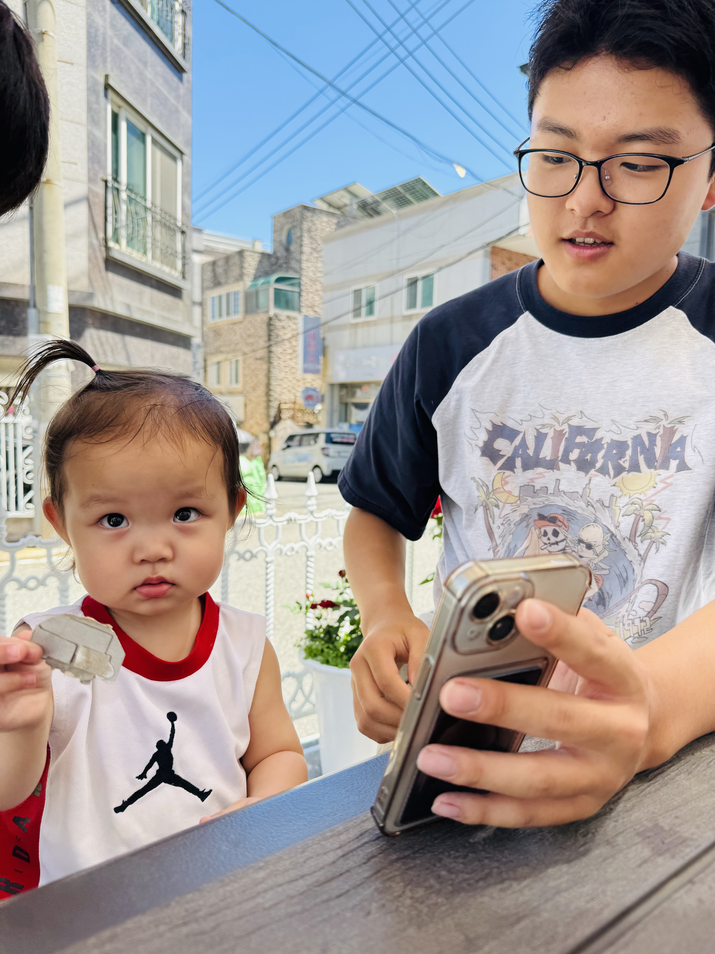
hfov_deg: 56.8
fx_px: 661
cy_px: 477
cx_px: 358
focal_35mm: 24
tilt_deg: -5.1
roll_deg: -1.8
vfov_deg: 71.6
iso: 80
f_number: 1.78
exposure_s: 1/707
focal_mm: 6.76
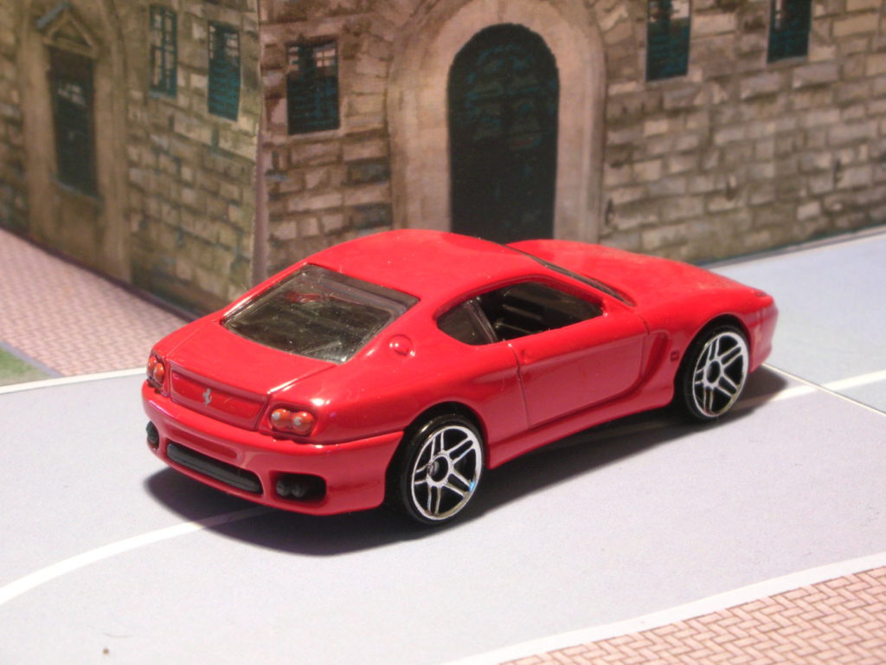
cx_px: 443
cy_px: 332
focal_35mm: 105
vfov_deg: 14.1
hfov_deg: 18.7
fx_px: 2687
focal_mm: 17.4
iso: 100
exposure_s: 1/2.4
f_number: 5.4
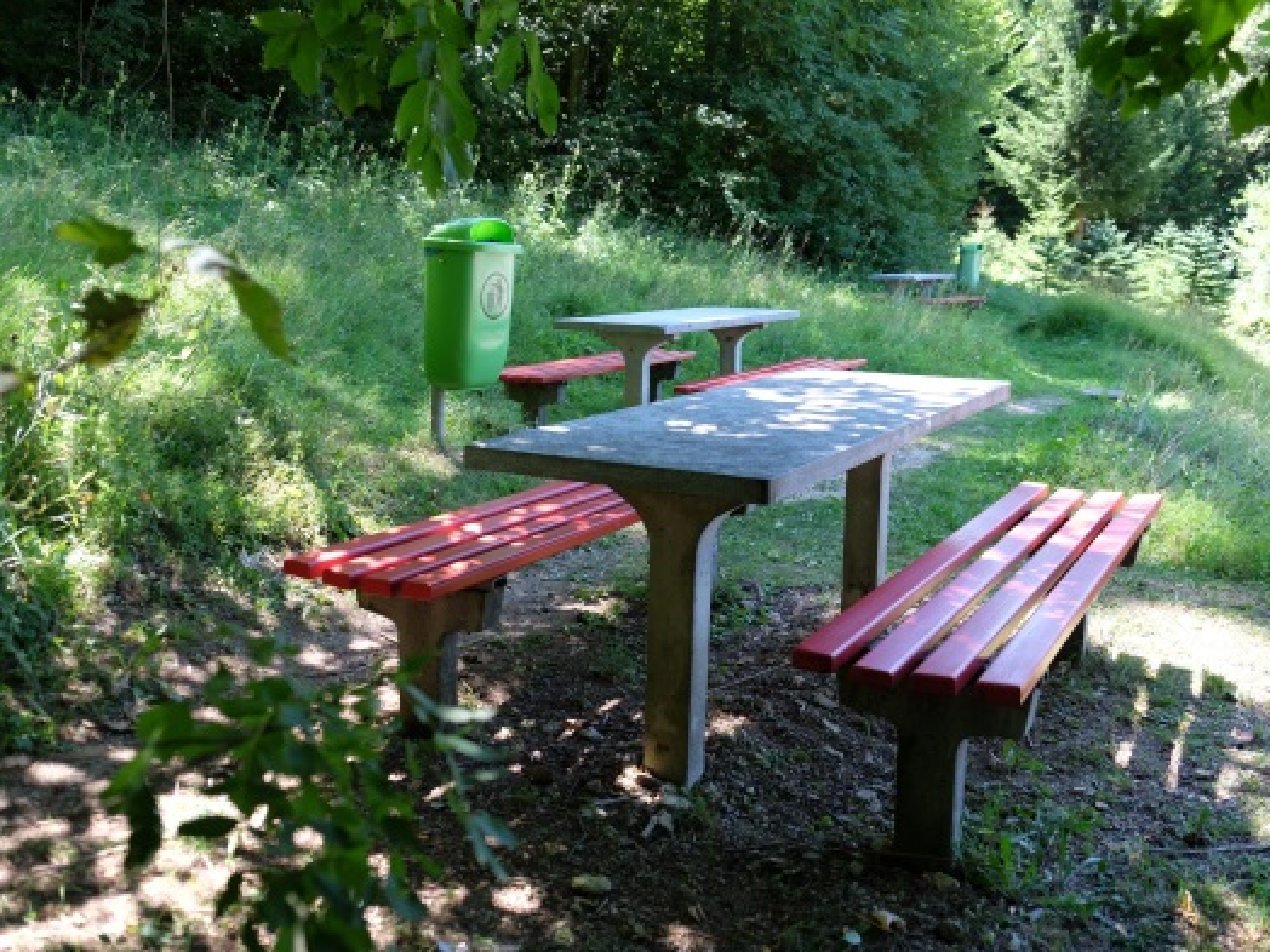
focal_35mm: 33
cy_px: 482
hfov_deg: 55.3
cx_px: 659
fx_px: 1211
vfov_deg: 42.9
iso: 200
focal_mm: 20.1
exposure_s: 1/85
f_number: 3.6
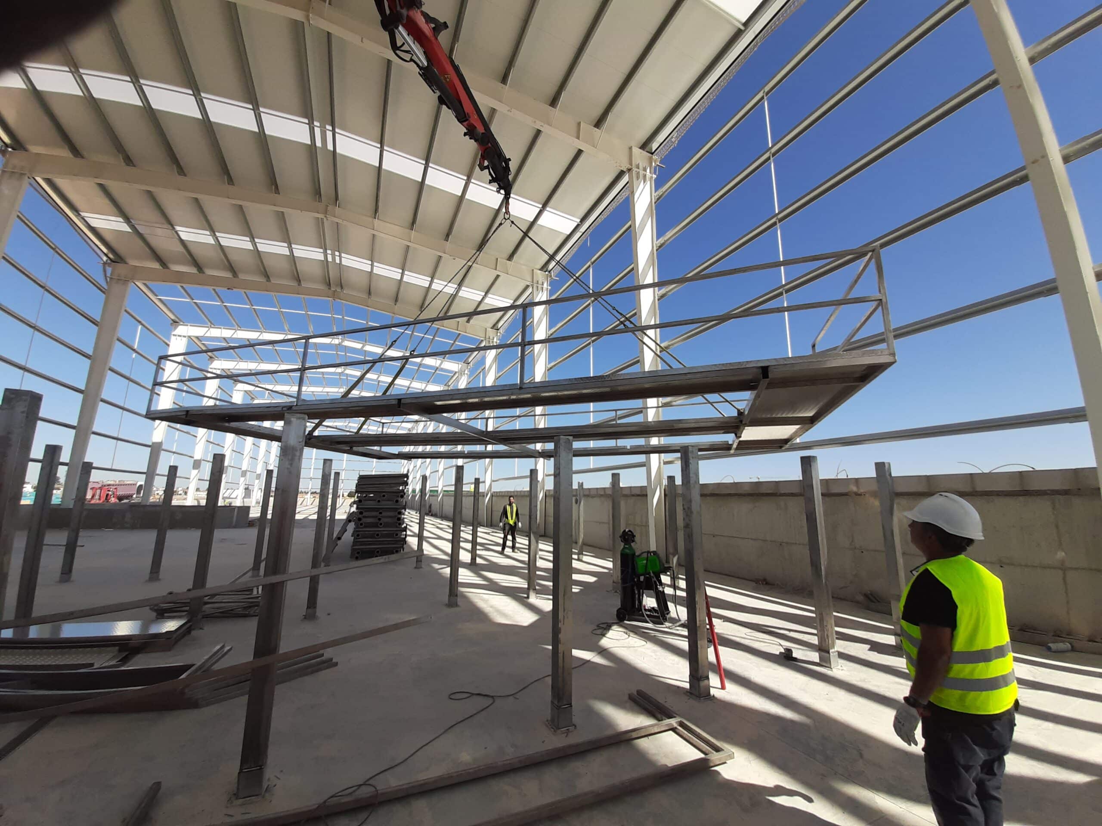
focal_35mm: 13
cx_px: 551
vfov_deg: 89.9
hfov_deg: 106.2
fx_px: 414
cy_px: 413
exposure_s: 1/1199
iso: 40
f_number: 2.2
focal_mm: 1.42
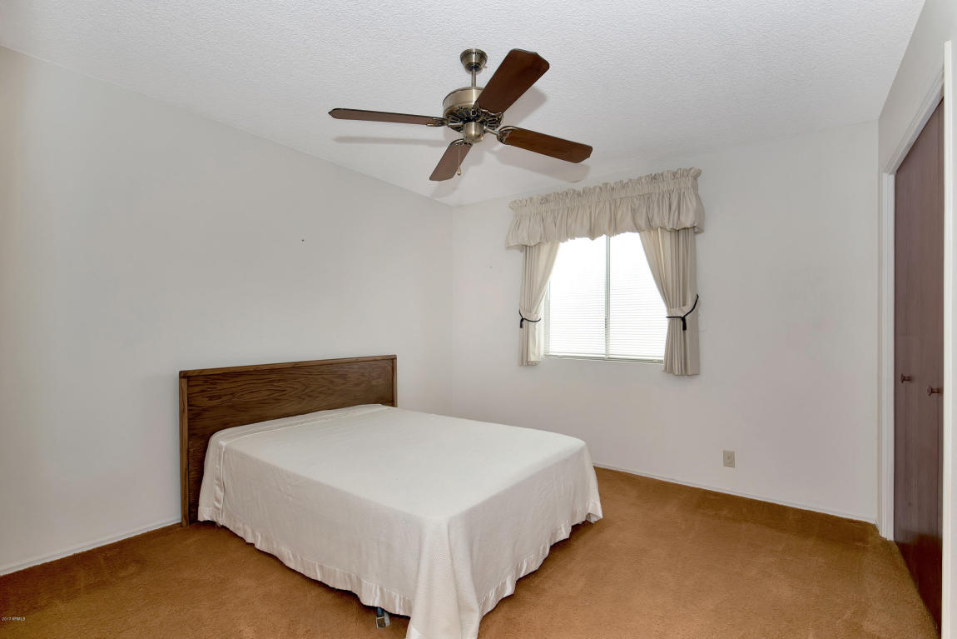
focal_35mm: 15
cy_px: 320
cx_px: 478
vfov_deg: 77.3
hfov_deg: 100.4
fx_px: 399
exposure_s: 1/50
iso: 500
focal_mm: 15
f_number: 7.1
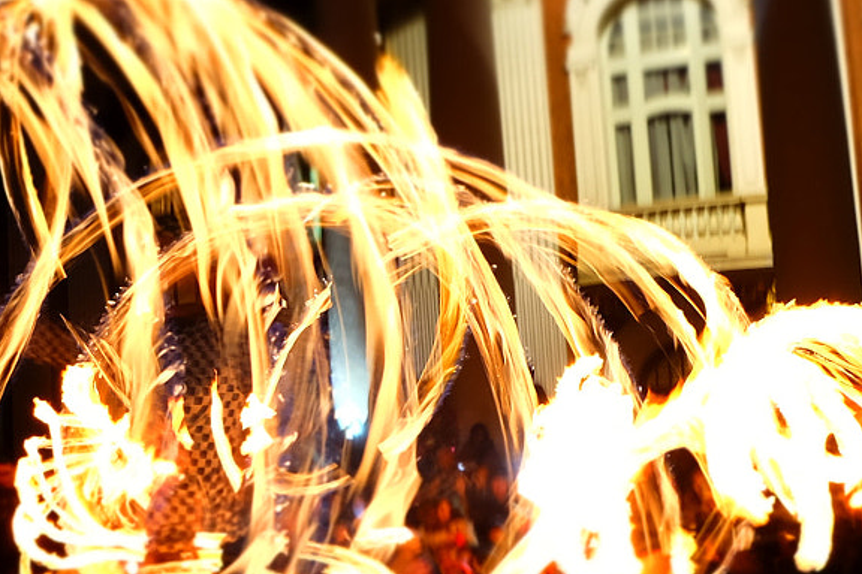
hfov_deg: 25.3
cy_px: 341
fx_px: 1796
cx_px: -58
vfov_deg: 18.2
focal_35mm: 75
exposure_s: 2
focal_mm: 18
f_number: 6.4
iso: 320
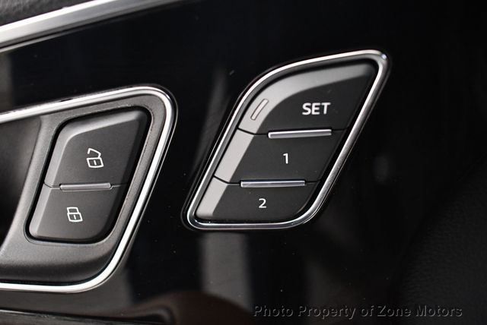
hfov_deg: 53.1
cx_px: 244
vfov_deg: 36.9
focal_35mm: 36
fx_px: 487
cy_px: 162
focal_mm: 18
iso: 3200
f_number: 3.5
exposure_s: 1/100
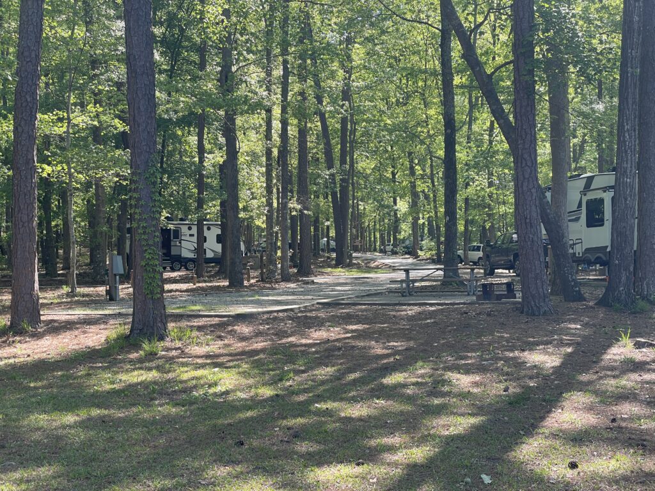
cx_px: 328
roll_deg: +0.5
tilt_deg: +0.7
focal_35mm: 52
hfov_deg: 36.8
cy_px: 246
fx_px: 984
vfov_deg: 28.0
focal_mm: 6
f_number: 2
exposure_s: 1/174
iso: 25
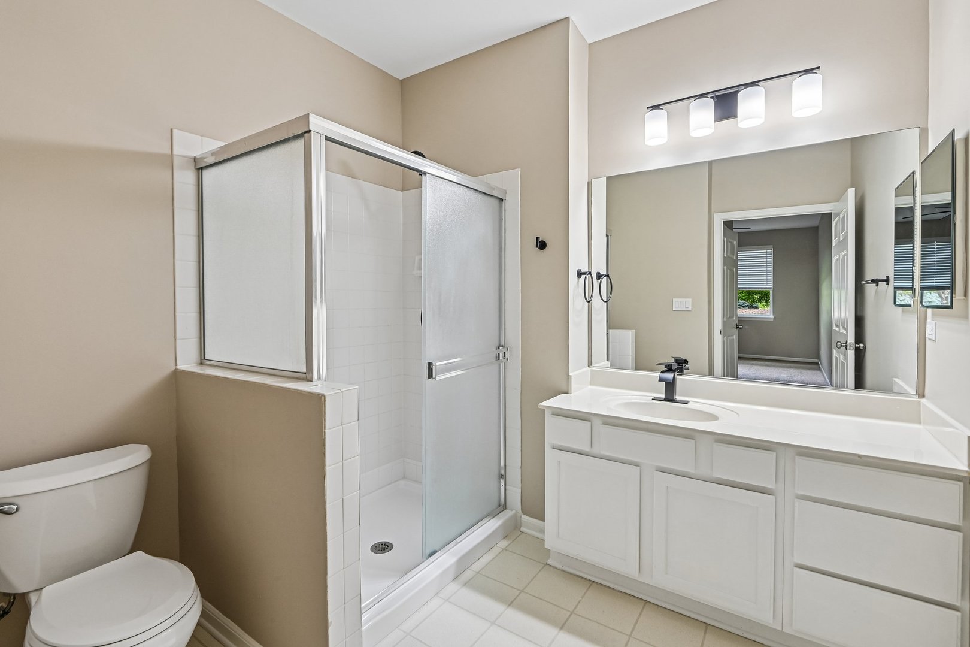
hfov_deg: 96.7
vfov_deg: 73.7
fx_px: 431
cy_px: 324
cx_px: 485
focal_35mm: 16
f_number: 13
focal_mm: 16
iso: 400
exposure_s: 1/8
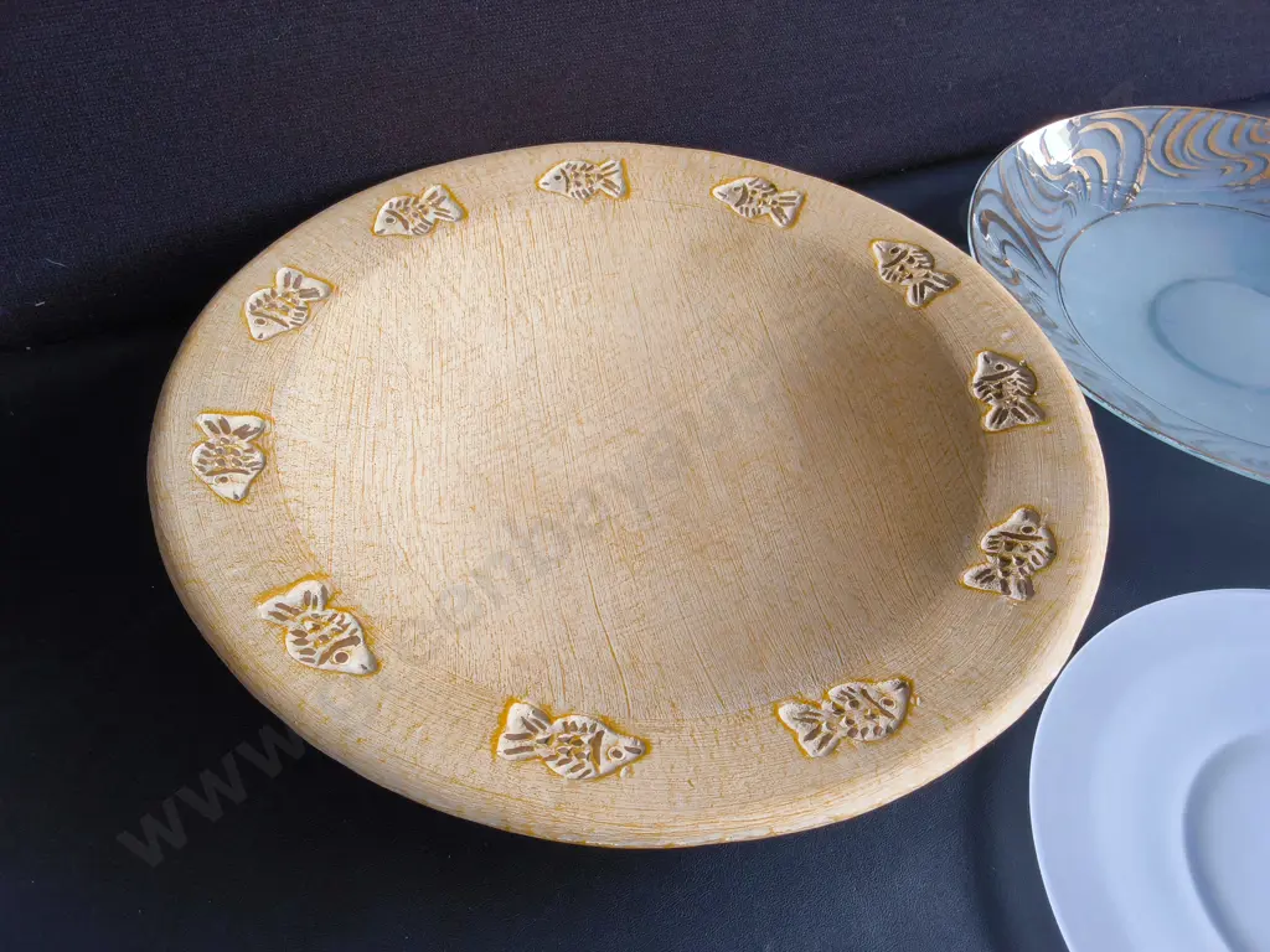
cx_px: 635
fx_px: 991
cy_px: 476
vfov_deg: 51.4
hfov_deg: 65.3
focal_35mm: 27
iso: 80
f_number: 2
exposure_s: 1/100
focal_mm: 2.87
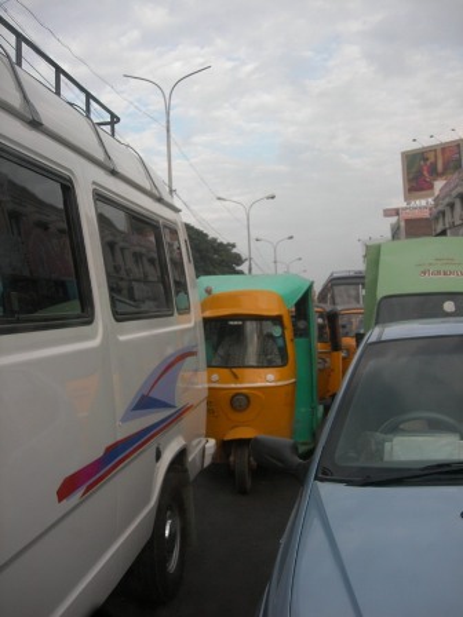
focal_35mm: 38
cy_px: 308
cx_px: 232
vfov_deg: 49.0
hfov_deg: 37.7
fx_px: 678
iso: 106
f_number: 2.8
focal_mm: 7.8
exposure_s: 1/129
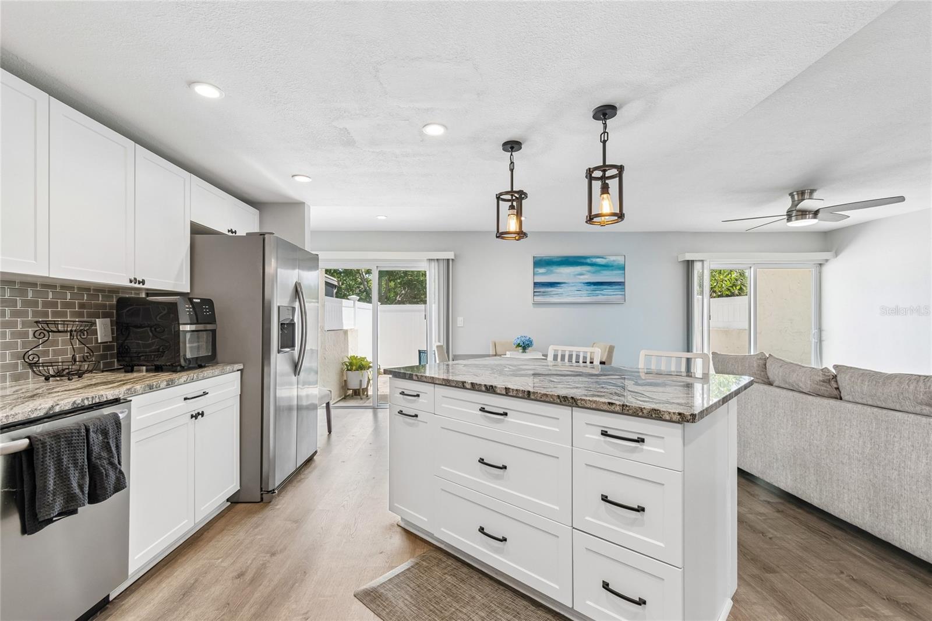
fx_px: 388
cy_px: 310
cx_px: 466
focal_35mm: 15
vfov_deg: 77.3
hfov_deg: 100.4
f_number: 5.6
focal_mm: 10
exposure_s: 1/40
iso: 100
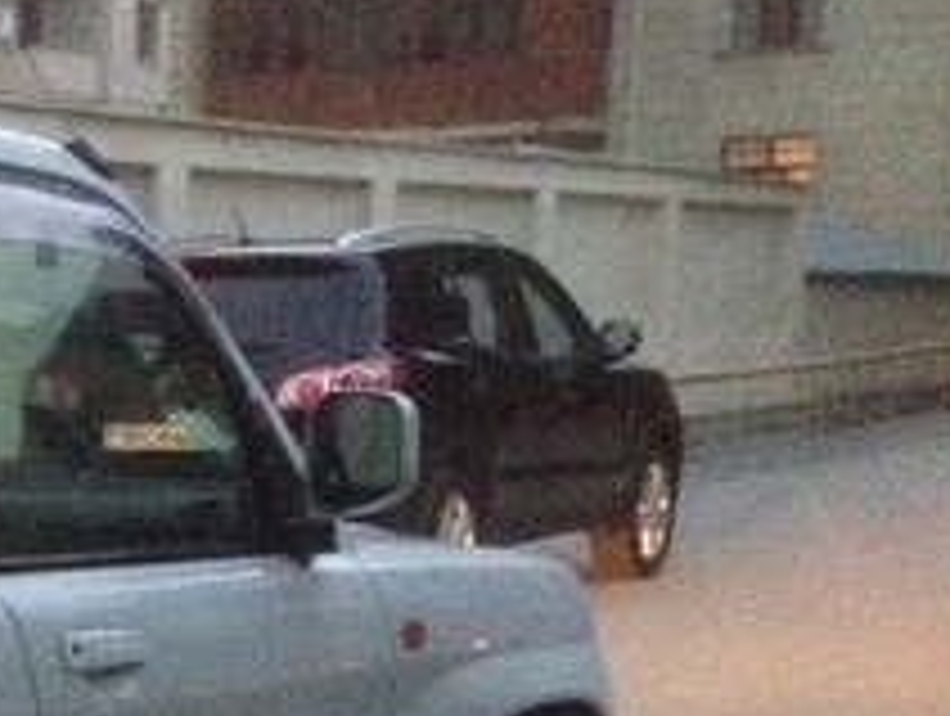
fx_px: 2832
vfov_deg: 14.0
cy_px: 876
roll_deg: -1.2
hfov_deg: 17.7
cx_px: -315
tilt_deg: -11.7
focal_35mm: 103
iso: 800
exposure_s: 1/15
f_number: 2.4
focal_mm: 4.12
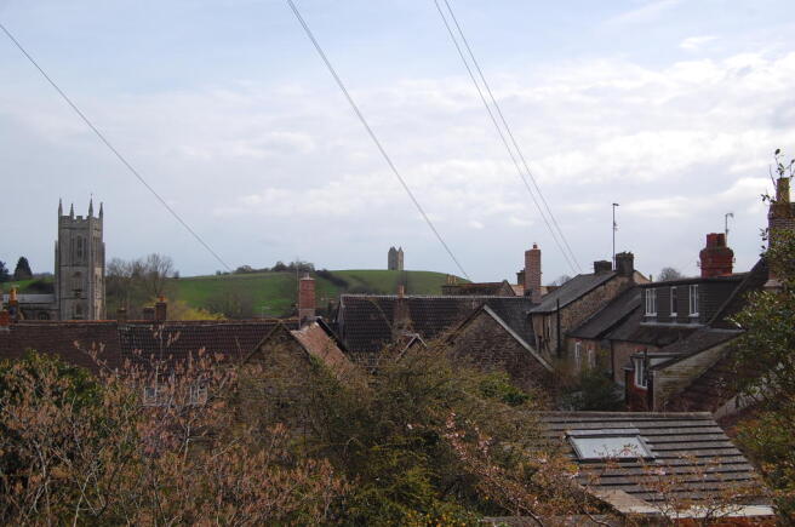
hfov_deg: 41.2
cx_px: 398
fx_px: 1058
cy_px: 264
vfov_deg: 28.0
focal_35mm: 48
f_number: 9
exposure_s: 1/320
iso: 200
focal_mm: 32
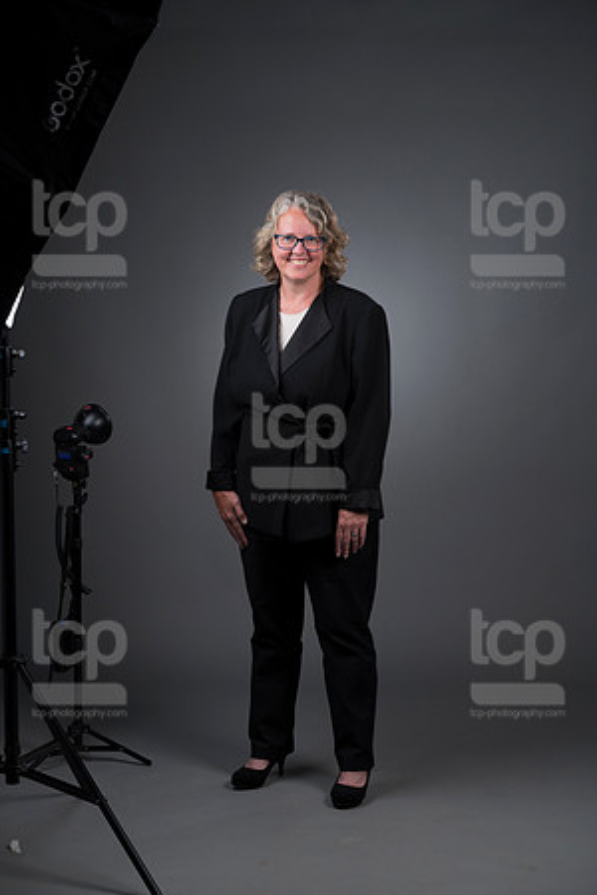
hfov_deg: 17.1
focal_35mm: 80
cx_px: 298
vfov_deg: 25.4
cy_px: 448
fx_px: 1990
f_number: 5.6
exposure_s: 1/250
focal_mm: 80
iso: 160
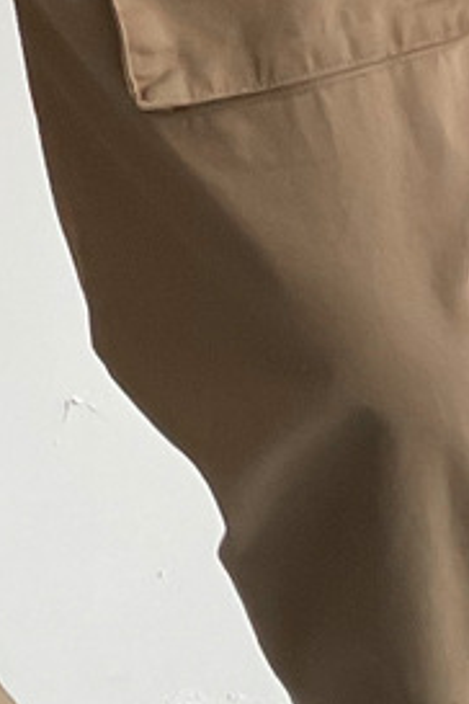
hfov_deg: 7.7
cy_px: -567
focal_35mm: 177
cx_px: -108
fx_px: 3459
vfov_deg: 10.9
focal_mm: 3
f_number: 1.8
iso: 64
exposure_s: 1/120
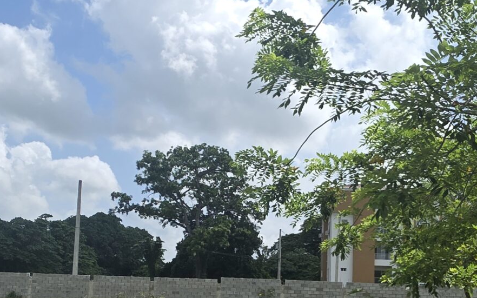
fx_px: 520
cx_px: 222
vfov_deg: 31.1
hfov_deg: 49.2
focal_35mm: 40
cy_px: 240
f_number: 1.9
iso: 40
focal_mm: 2.2
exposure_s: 1/2524
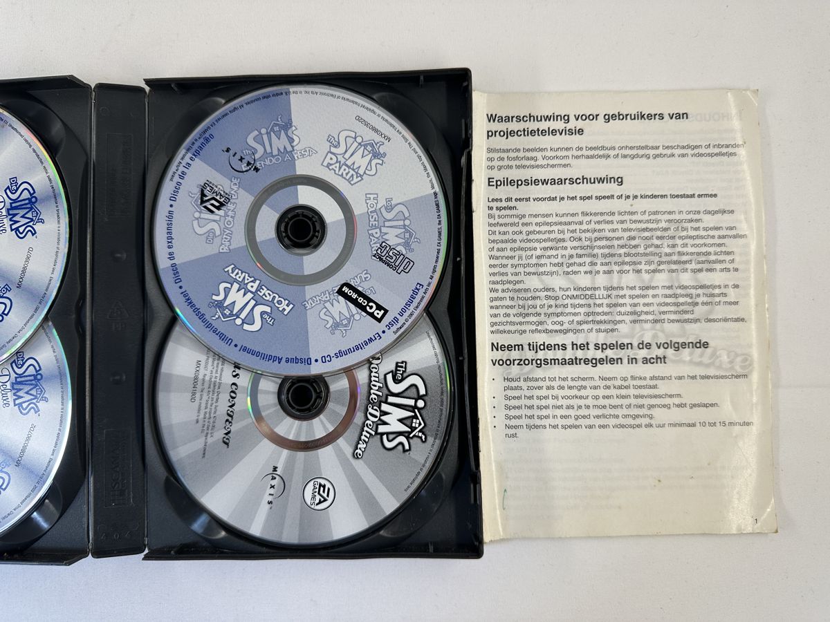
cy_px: 311
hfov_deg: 71.6
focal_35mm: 24
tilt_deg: -86.8
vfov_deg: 56.8
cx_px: 415
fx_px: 575
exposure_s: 1/227
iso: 64
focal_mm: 6.86
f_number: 1.78
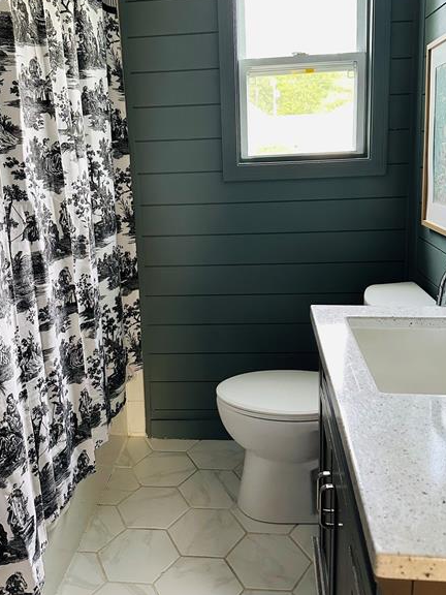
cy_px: 251
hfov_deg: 44.1
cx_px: 211
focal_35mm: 32
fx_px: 550
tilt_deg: -11.4
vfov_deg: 56.6
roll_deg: +2.5
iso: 400
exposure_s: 1/60
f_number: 1.78
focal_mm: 6.86
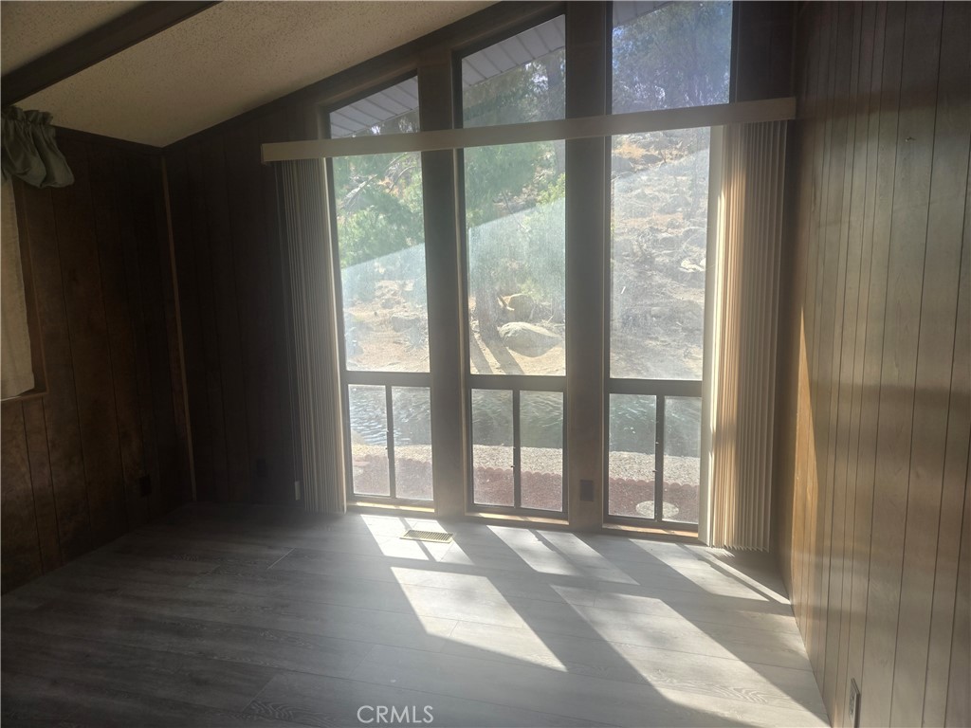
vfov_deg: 58.9
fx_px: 645
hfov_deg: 73.9
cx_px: 486
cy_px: 364
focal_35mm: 23
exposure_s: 1/226
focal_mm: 5.4
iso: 25
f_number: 1.8
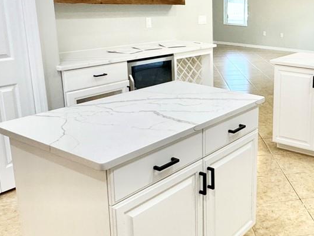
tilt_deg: -13.8
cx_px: 290
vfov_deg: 34.1
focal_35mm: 42
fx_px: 381
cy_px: 83
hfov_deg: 40.9
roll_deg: -2.1
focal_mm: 2.22
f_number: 2.2
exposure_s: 1/120
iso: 200
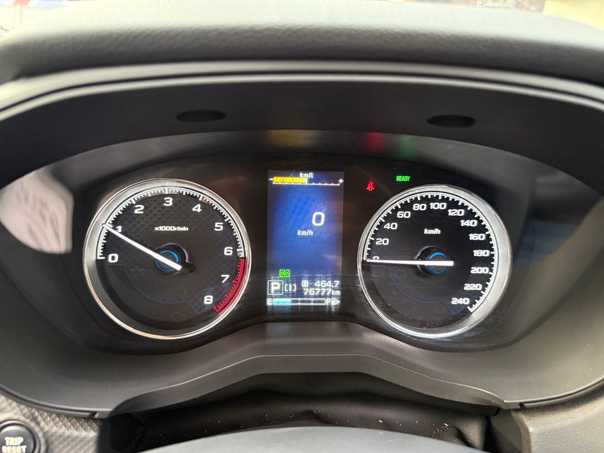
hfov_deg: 71.6
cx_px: 302
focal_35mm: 24
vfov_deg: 56.8
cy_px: 226
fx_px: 419
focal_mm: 6.76
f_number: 1.78
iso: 800
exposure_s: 1/53
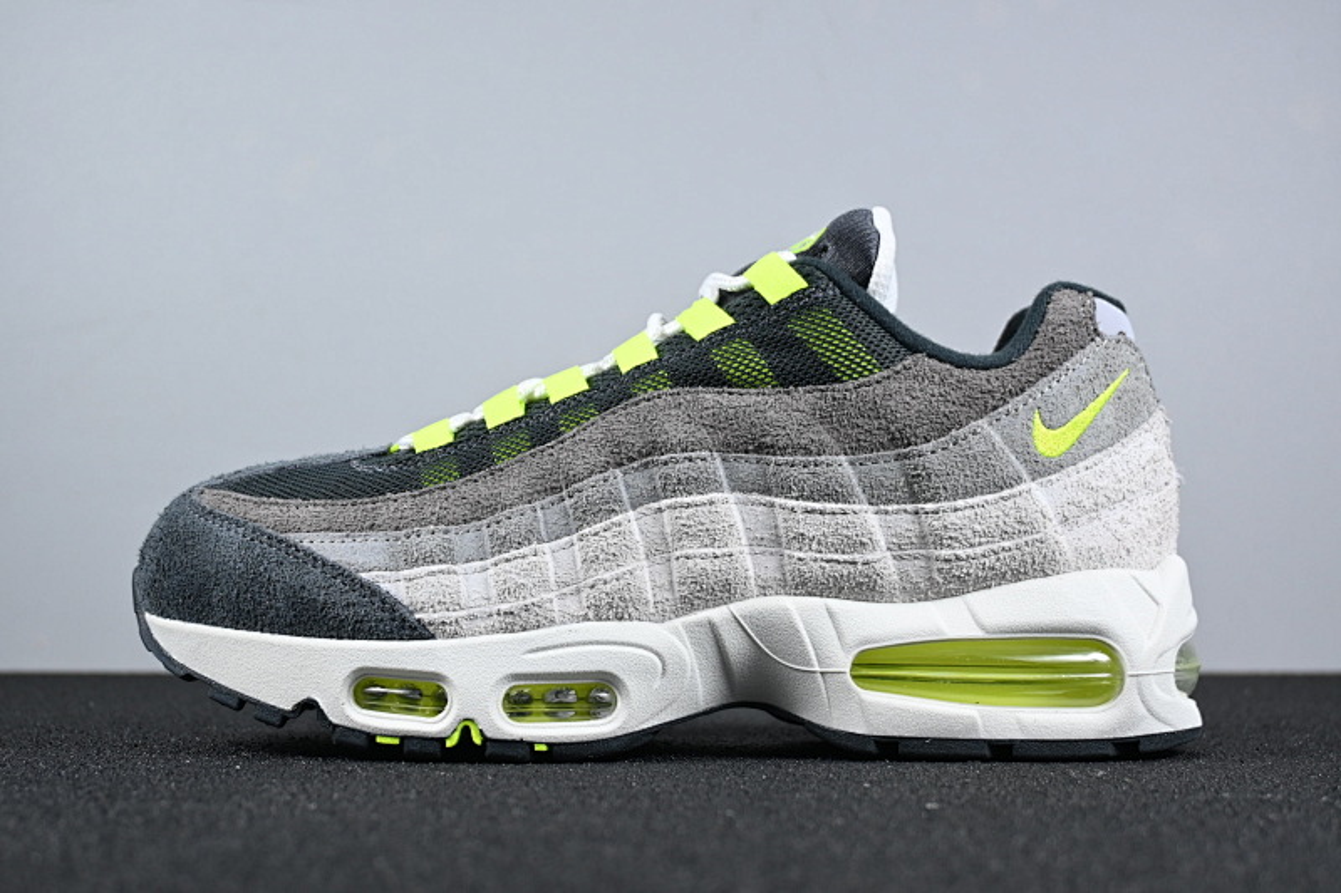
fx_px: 2011
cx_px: 670
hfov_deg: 36.9
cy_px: 446
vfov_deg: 25.0
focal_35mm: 54
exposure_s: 1/125
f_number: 5.3
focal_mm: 36
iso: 450
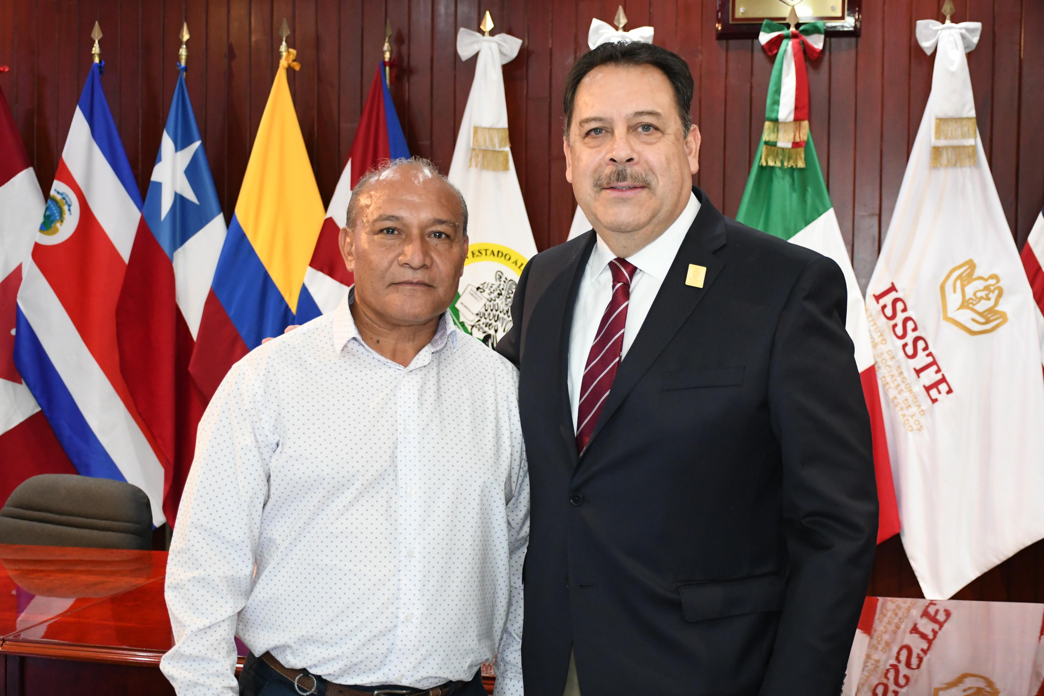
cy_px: 348
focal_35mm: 51
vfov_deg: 26.5
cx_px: 522
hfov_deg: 38.9
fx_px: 1479
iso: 3200
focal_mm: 34
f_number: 4.2
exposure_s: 1/100
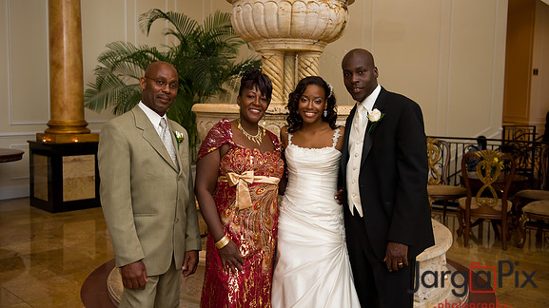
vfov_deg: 29.7
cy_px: 142
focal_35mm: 40
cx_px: 274
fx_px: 582
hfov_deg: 50.5
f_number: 3.2
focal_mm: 38
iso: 1600
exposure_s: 1/125
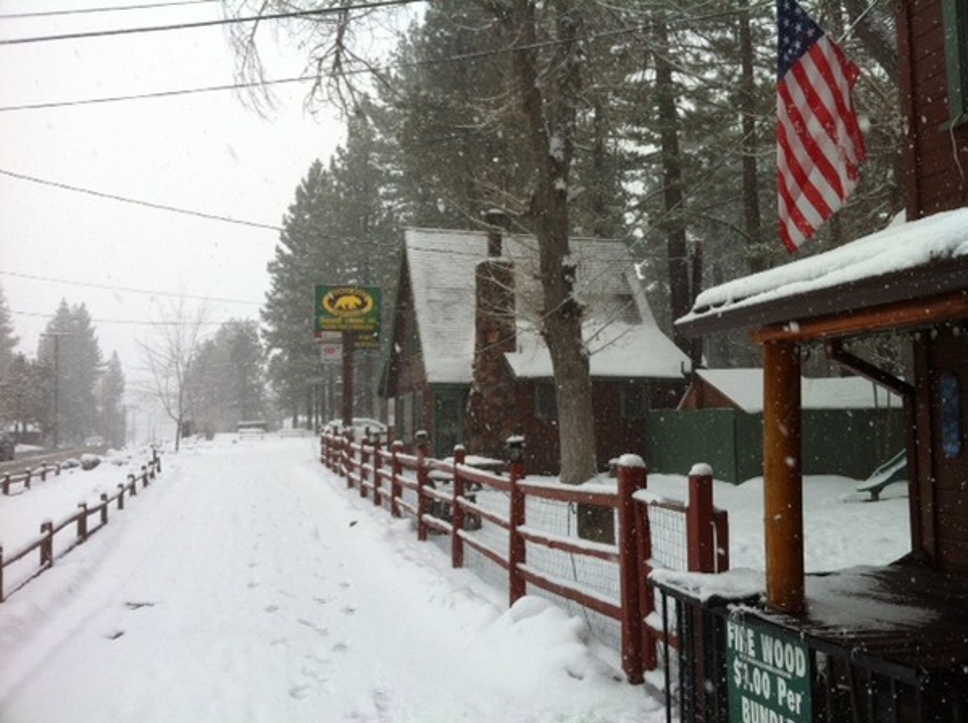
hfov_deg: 52.7
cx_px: 484
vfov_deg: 40.6
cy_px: 362
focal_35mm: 35
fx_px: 977
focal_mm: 3.85
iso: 80
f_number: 2.8
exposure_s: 1/511
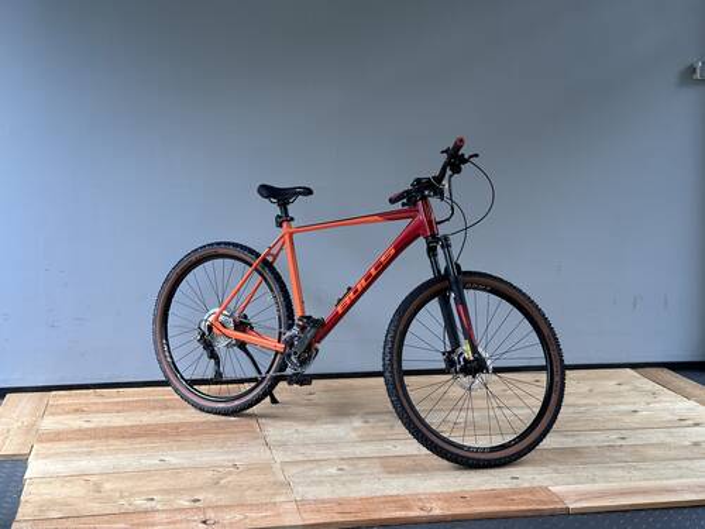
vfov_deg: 30.3
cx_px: 352
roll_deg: -1.2
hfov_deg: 39.7
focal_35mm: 48
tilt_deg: -7.4
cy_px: 264
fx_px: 978
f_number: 1.78
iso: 50
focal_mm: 6.86
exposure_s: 1/100
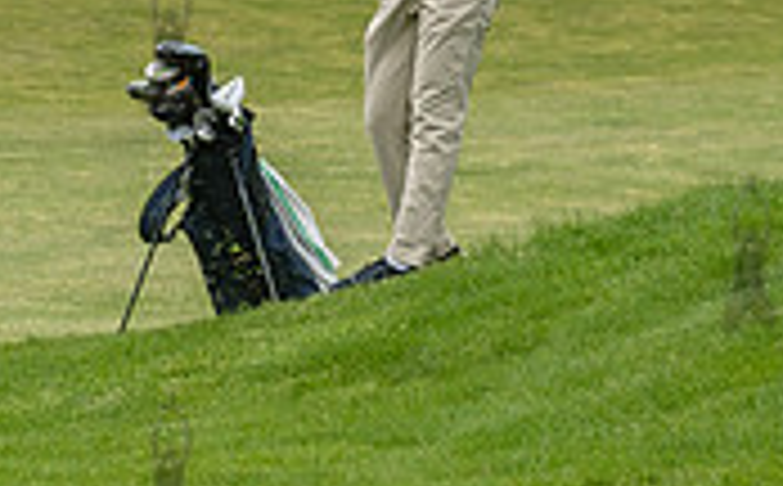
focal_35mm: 543
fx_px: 11565
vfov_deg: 2.4
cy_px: 34
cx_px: 166
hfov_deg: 3.9
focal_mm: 120
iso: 400
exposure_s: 1/1250
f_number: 3.5
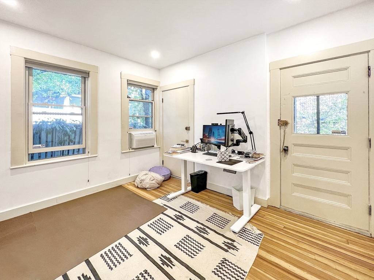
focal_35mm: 13
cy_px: 140
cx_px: 187
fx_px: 140
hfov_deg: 106.2
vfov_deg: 89.9
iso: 125
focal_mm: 1.57
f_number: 1.8
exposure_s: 1/60
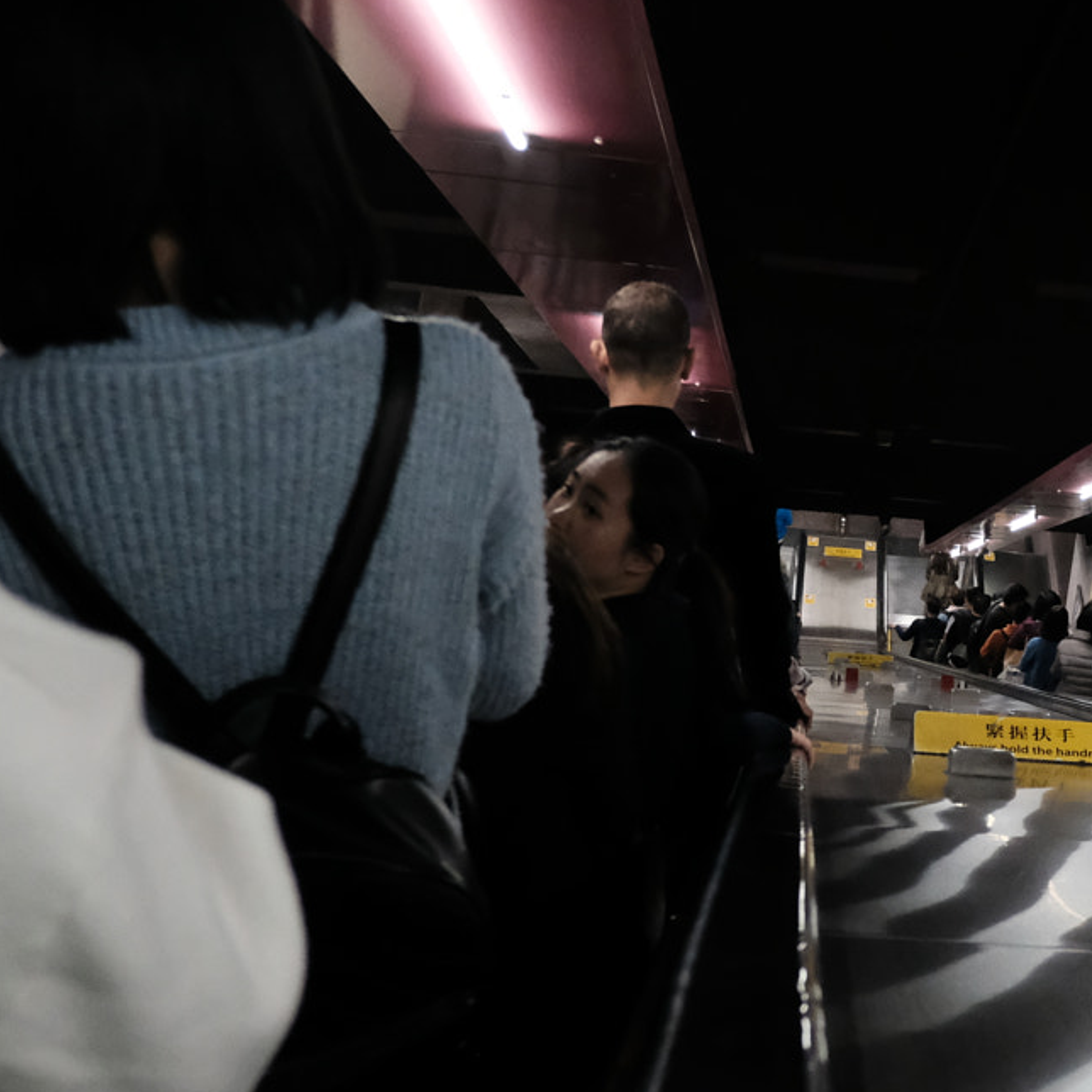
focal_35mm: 57
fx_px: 2034
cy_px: 650
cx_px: 995
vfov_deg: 30.0
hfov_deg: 28.8
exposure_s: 1/500
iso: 6400
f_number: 4
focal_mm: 18
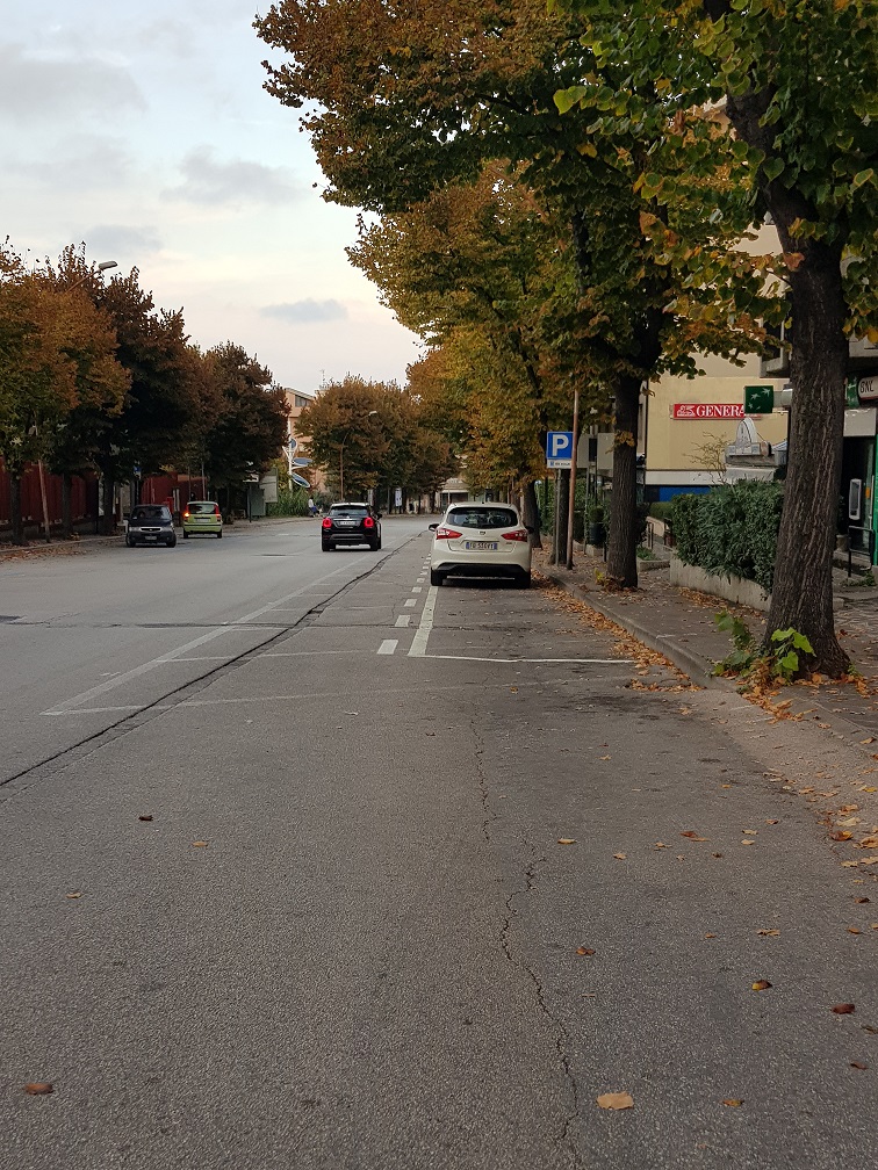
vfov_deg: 67.3
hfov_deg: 53.1
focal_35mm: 26
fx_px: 879
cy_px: 585
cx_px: 439
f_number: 1.7
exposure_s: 1/151
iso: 40
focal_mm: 4.2
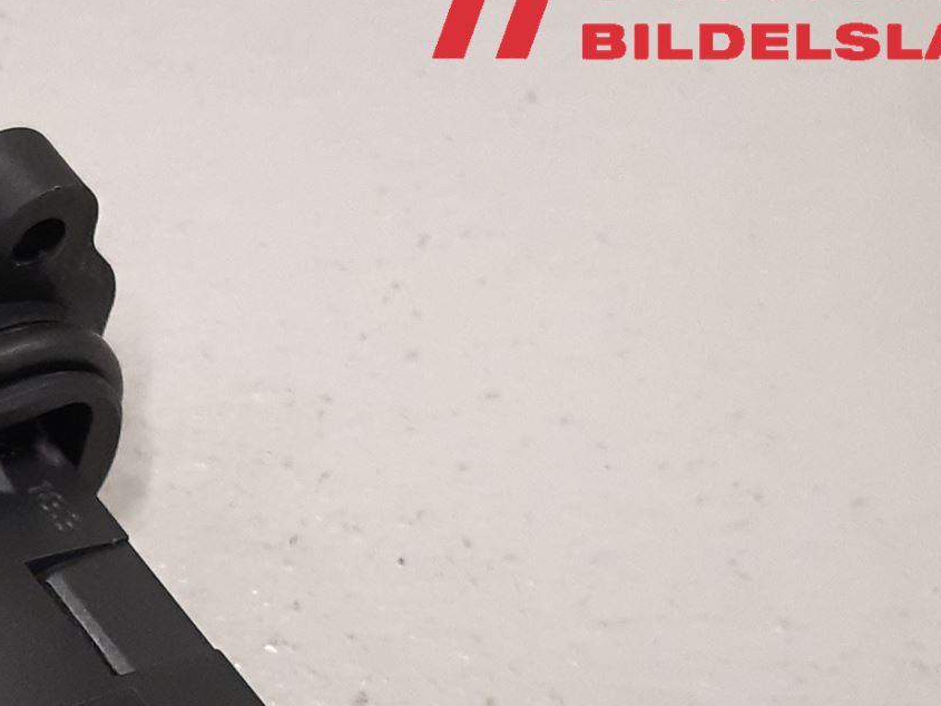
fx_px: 1713
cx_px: -24
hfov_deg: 28.6
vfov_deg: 22.3
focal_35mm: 63
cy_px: 726
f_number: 1.7
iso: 250
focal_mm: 3.93
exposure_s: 1/50
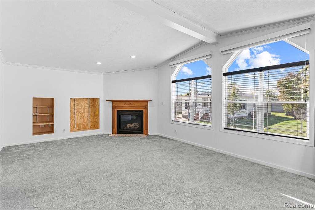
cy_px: 105
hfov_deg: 93.3
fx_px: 149
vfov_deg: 70.5
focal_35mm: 17
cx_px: 158
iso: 250
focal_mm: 17
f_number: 8
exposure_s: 1/2
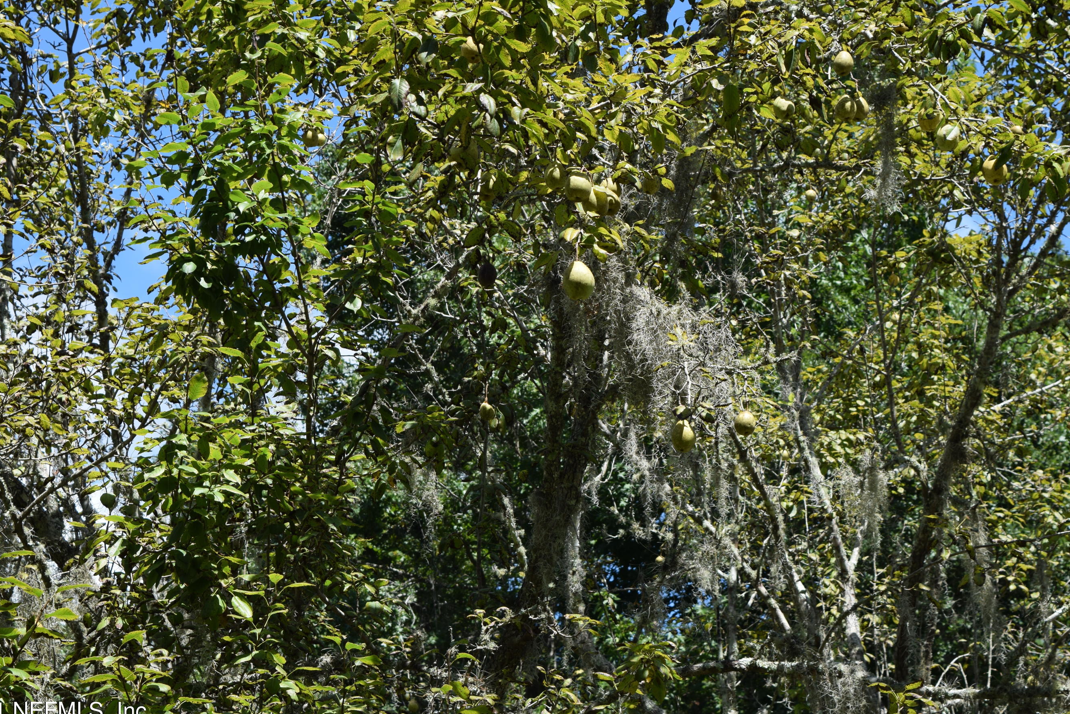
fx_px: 2526
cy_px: 342
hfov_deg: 23.9
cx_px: 544
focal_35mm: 85
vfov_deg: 16.1
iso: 200
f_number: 9
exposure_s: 1/320
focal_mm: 50
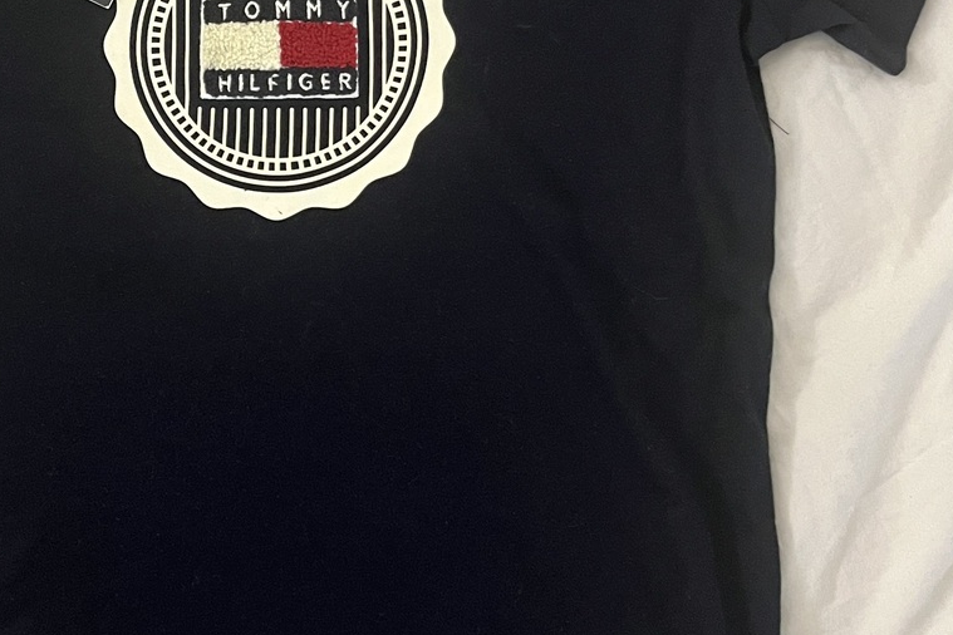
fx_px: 1509
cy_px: 210
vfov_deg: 23.7
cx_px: 318
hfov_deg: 34.7
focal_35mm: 57
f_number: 1.6
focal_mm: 5.1
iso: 640
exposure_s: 1/33
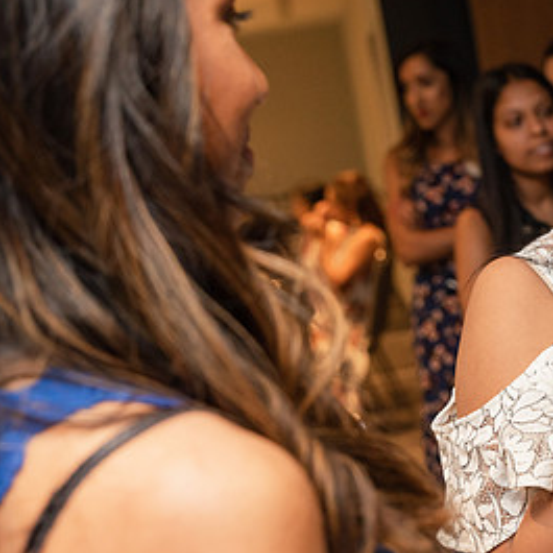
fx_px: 1482
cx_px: 507
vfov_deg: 21.1
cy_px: 229
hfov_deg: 20.7
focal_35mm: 82
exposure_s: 1/160
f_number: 4
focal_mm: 44
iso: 2000
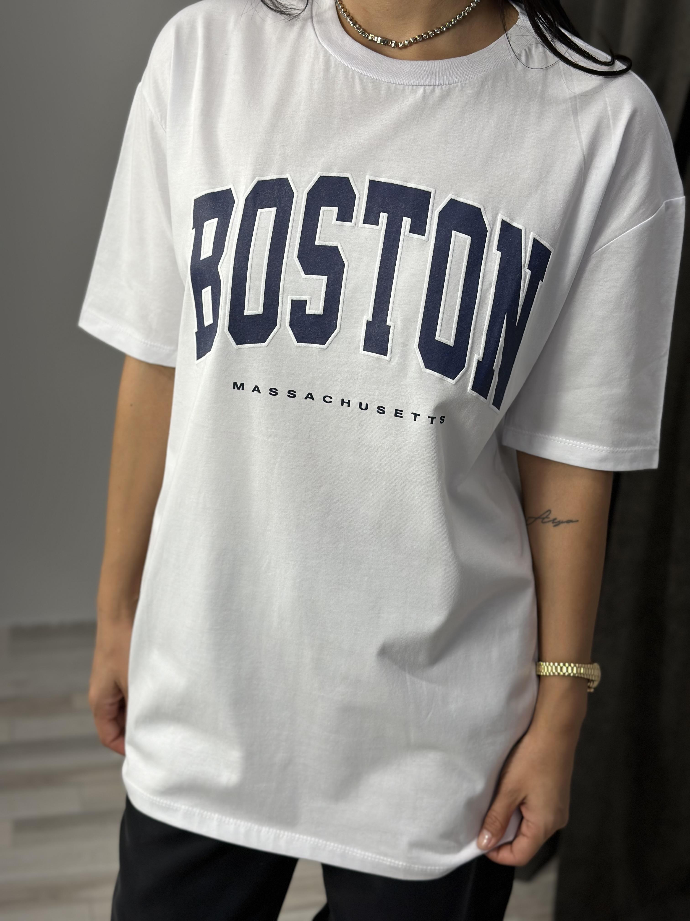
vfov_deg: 39.7
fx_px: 1276
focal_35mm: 48
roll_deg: -4.4
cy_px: 460
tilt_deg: -20.9
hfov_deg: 30.3
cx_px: 345
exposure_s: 1/127
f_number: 1.78
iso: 64
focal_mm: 6.86
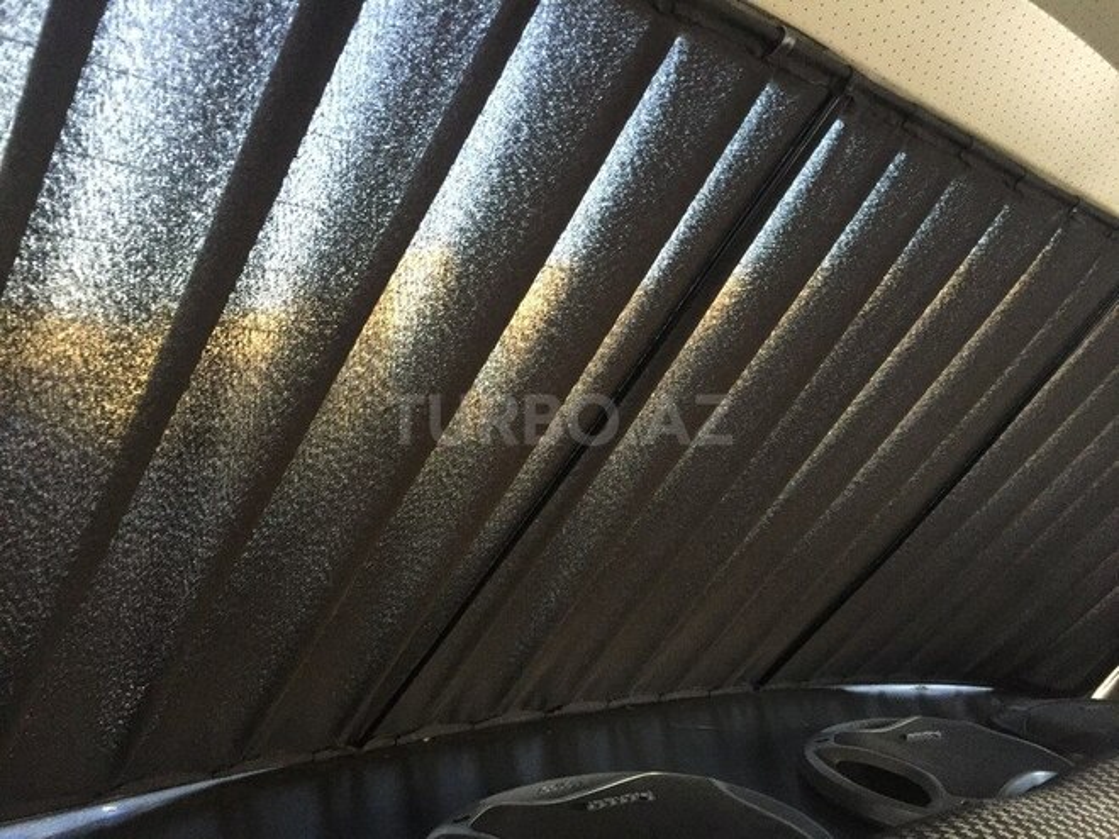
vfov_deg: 48.2
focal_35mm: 29
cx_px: 560
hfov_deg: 61.7
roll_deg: -5.1
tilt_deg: +0.2
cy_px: 420
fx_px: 937
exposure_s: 1/25
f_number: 2.2
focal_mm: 4.15
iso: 250
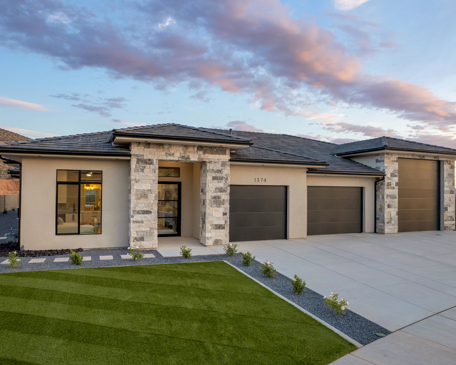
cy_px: 184
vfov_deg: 56.8
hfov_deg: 68.1
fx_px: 337
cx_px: 235
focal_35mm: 25
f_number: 2.8
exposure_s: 1/30
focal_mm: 8.38
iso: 100
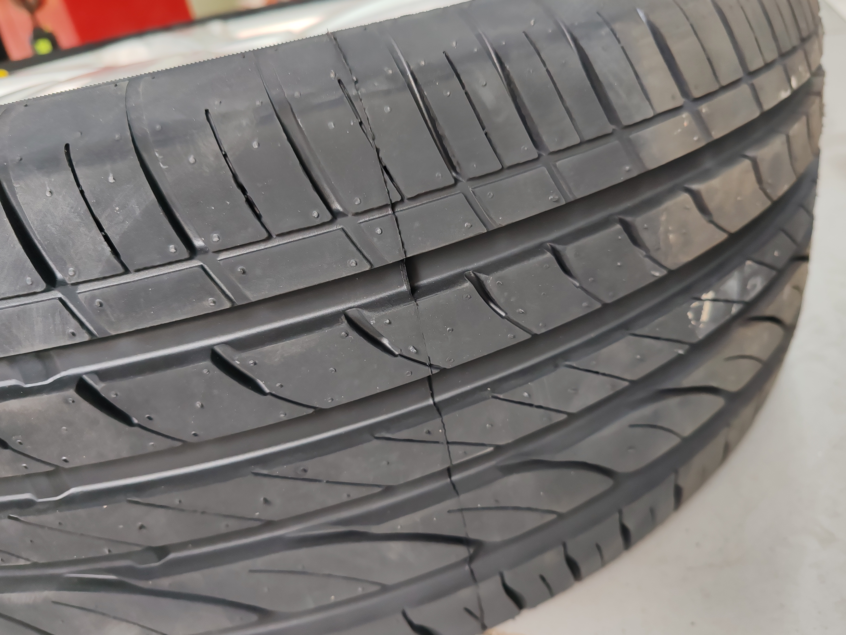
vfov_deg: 51.4
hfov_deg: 65.3
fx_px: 660
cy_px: 318
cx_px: 423
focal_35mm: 27
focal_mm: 6.12
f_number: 1.9
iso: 640
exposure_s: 1/100
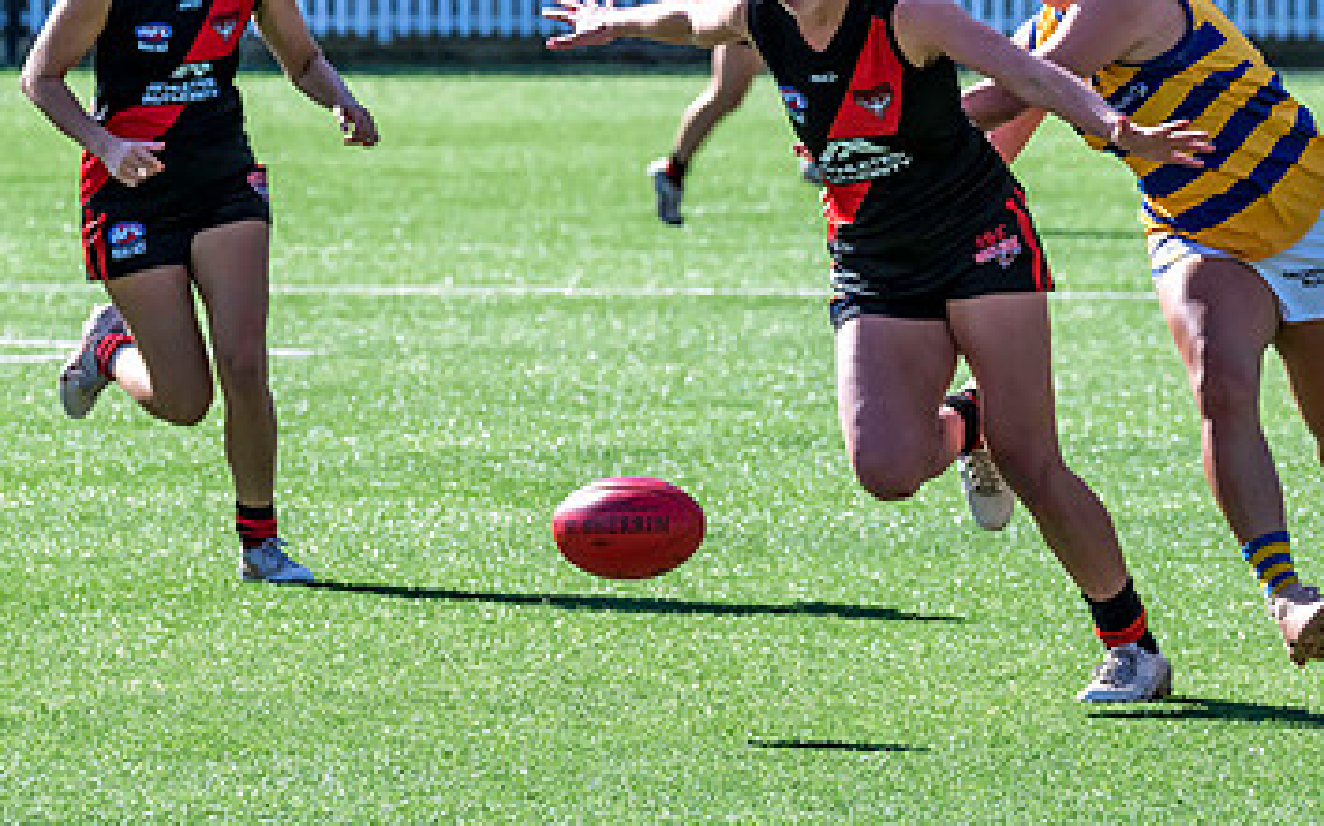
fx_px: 18613
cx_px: 792
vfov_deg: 2.5
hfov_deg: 4.1
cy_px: 277
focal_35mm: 516
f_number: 7.1
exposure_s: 1/1600
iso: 800
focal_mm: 220
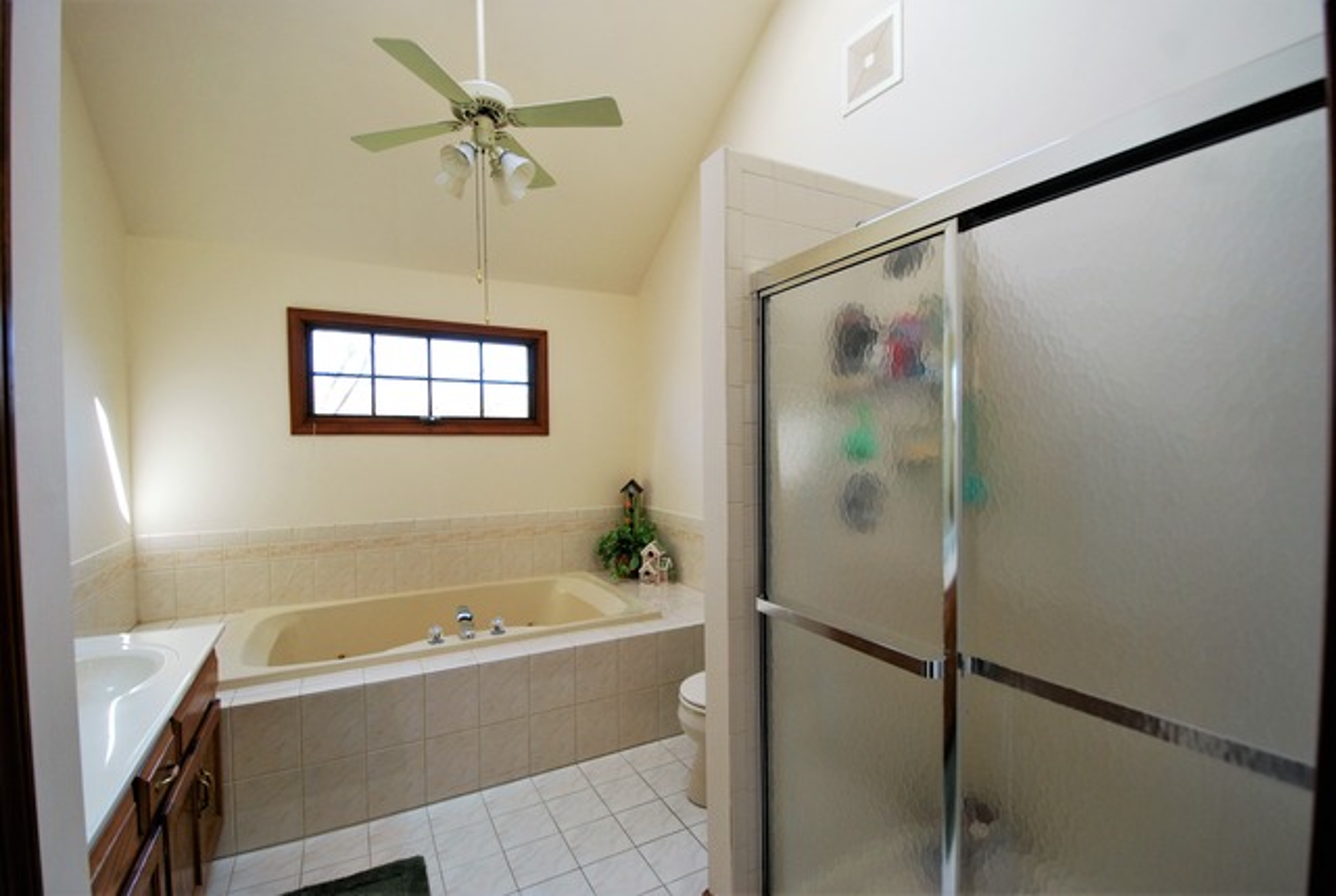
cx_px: 668
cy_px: 448
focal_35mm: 15
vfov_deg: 77.5
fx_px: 558
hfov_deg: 100.3
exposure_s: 1/80
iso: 400
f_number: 4.5
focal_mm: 10
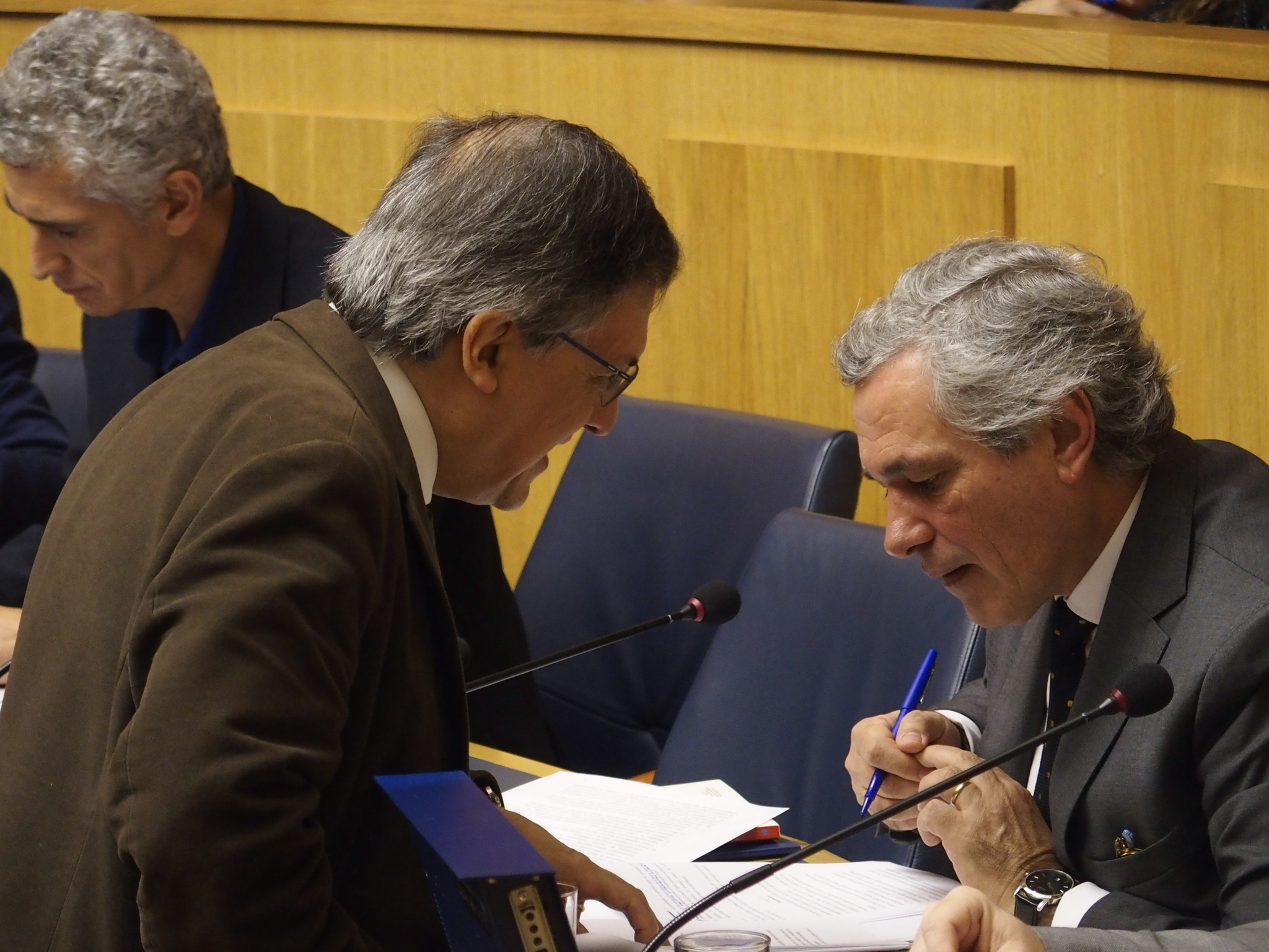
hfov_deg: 9.9
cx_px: 634
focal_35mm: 200
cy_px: 476
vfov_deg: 7.4
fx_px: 7332
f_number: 2.8
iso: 800
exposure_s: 1/100
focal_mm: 42.5
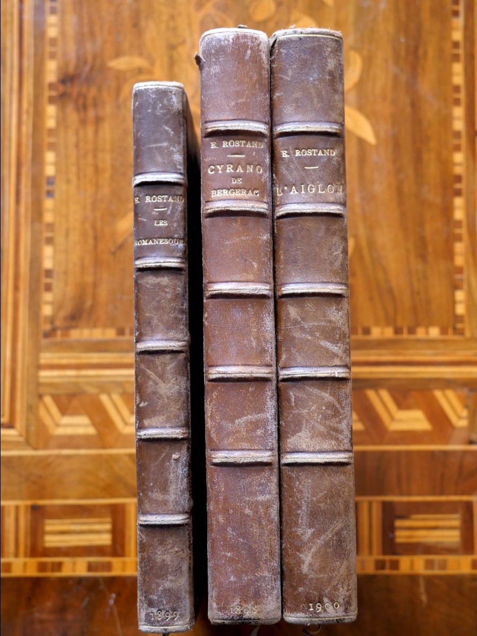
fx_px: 919
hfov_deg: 29.1
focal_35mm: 50
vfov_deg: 38.2
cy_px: 318
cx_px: 238
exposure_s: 1/60
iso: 1250
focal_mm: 25
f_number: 4.5
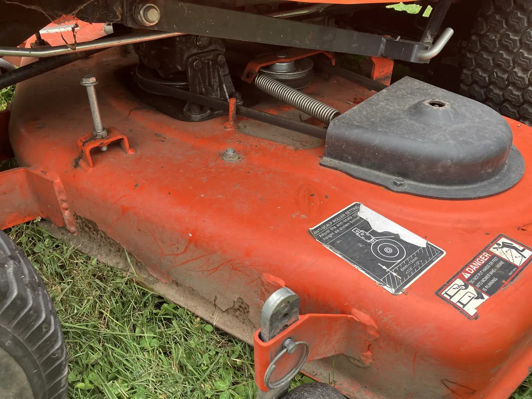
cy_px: 200
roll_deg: -2.7
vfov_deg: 49.7
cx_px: 266
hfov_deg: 63.4
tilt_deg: -34.3
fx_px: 430
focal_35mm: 28
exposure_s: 1/463
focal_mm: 3.99
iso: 32
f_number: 1.8
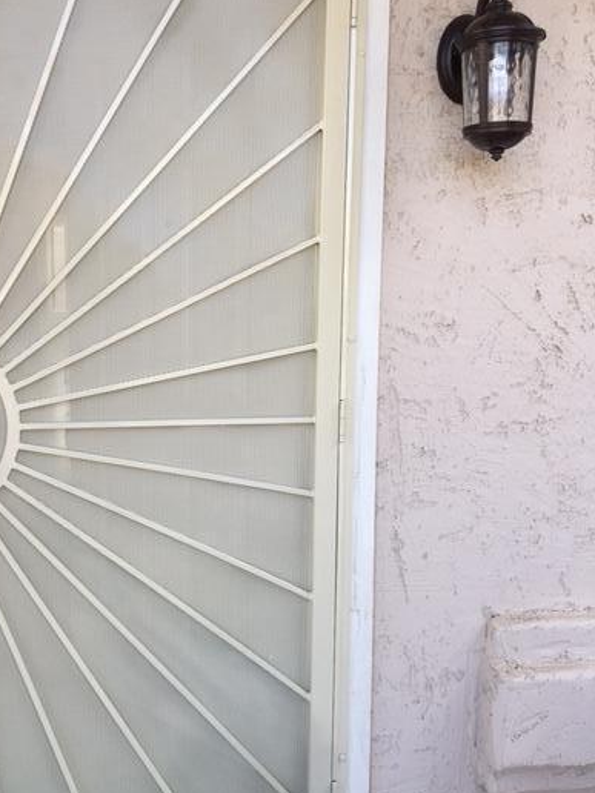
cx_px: 229
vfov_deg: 51.3
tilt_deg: -6.2
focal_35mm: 36
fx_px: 825
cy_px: 360
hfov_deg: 39.4
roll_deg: -0.1
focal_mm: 4.15
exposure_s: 1/277
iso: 25
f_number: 2.2
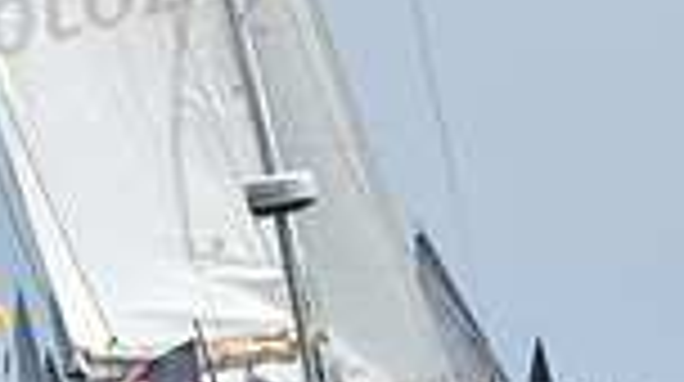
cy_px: 272
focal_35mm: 660
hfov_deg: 3.3
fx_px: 11954
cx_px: -378
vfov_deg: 1.8
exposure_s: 1/1000
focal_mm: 165
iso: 250
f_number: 9
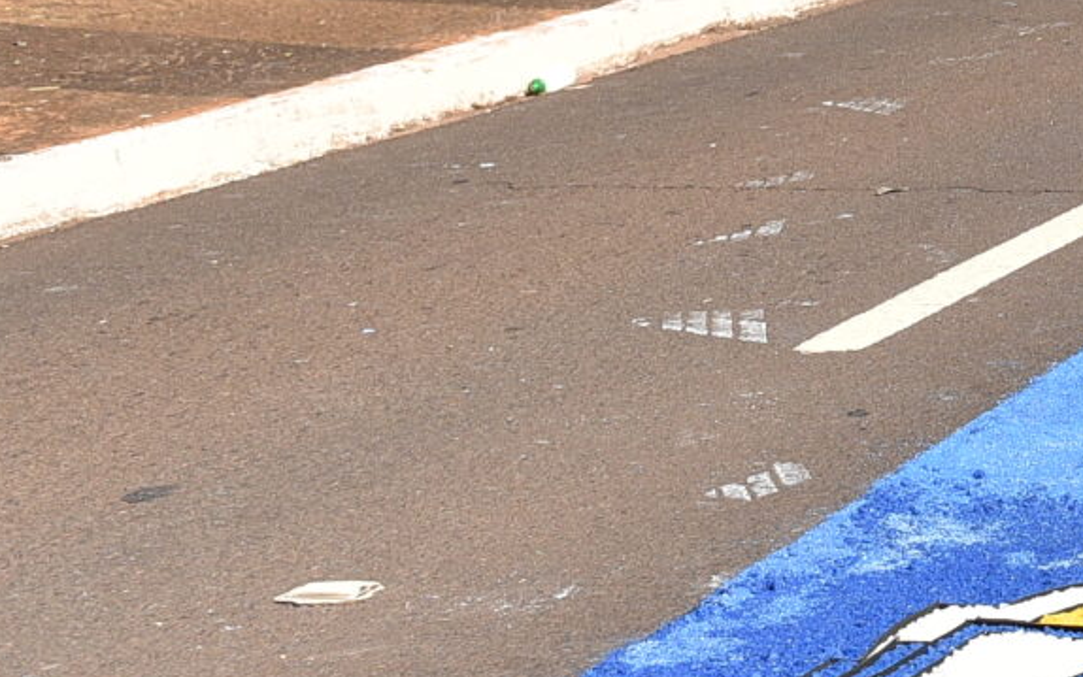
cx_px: 2074
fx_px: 4162
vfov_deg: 9.2
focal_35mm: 141
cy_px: -188
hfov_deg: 13.1
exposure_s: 1/2500
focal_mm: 31
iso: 400
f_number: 4.5
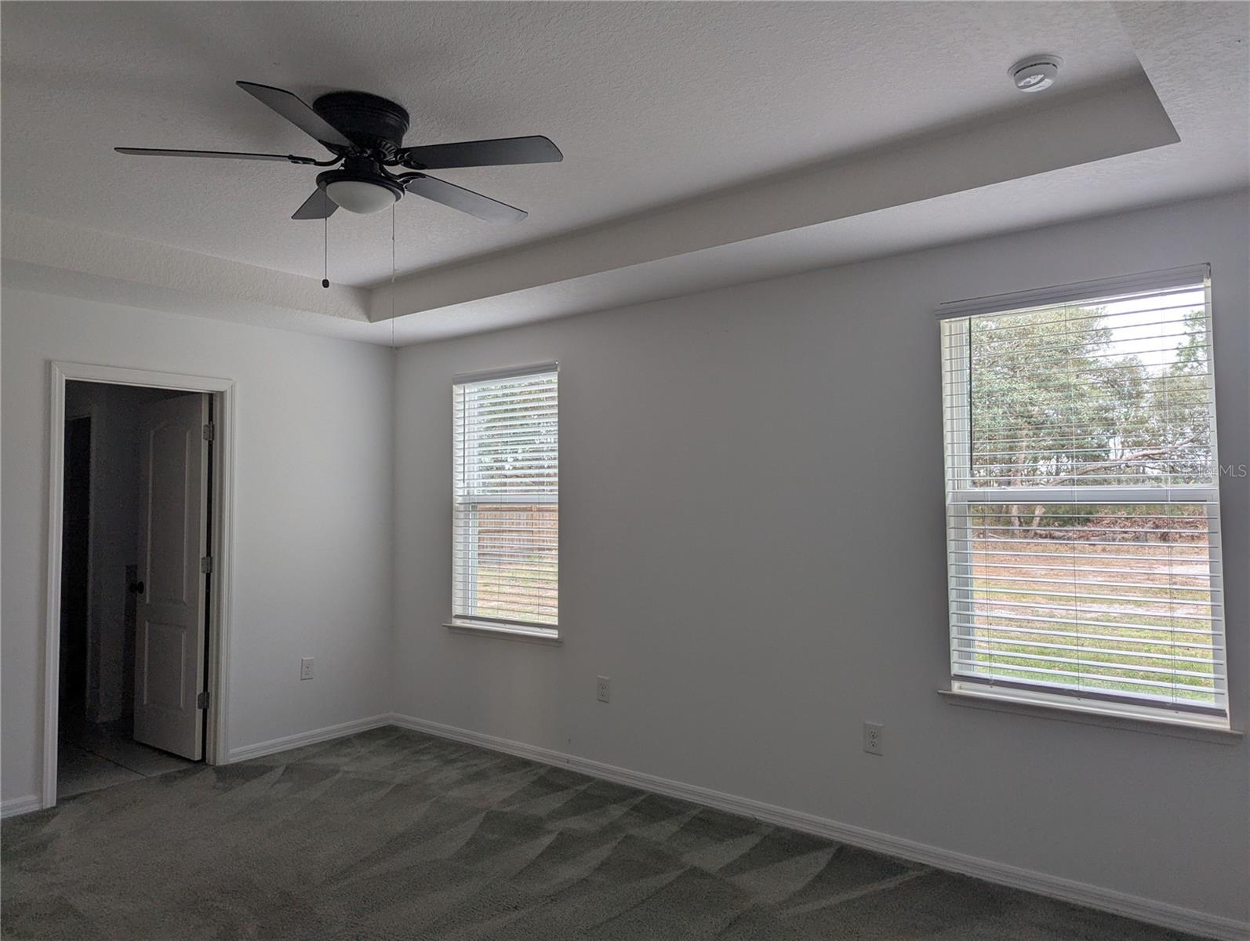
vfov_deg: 56.9
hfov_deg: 71.5
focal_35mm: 24
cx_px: 625
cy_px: 470
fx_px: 868
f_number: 1.85
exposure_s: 1/49
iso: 43
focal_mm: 6.81
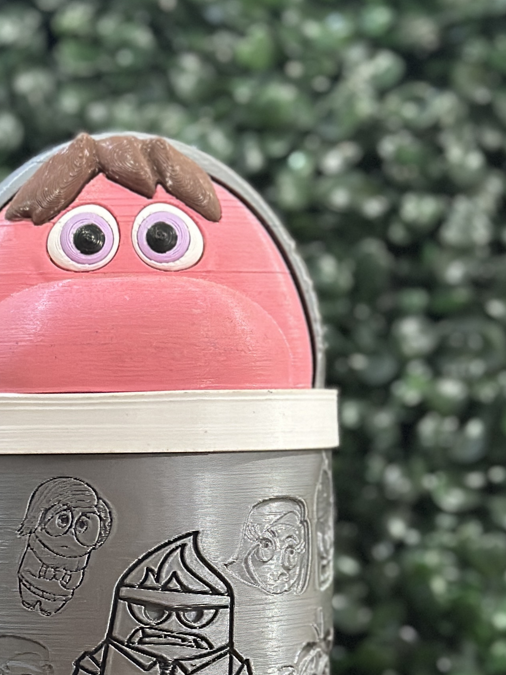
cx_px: 163
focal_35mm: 114
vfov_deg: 17.2
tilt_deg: -0.1
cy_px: 460
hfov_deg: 13.0
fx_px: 2222
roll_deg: +0.2
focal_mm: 6.86
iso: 500
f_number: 1.78
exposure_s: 1/33
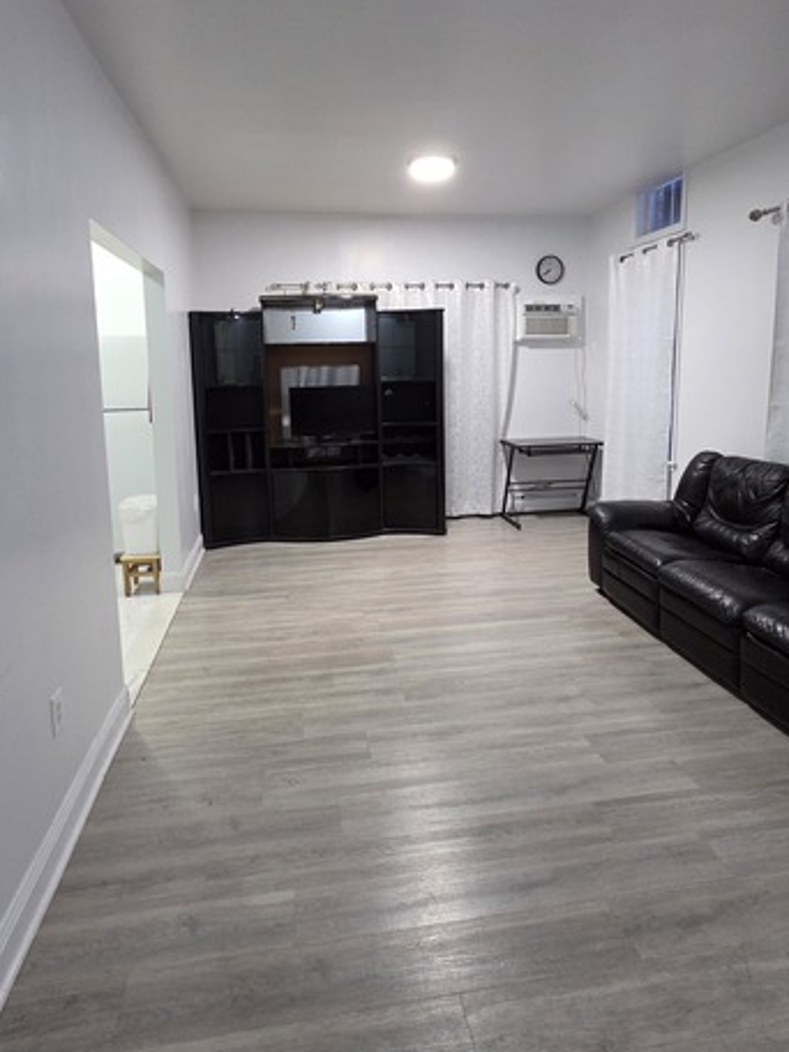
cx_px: 383
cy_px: 451
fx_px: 577
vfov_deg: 84.1
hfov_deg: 68.7
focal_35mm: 19
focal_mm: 2.2
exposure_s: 1/60
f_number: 2.2
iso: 800
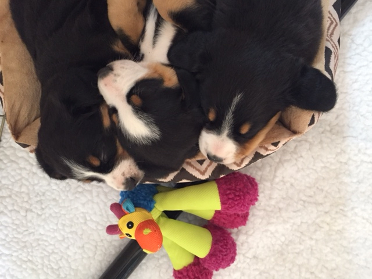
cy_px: 140
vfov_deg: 48.2
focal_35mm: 29
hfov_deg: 61.7
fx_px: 312
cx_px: 186
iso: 250
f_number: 2.2
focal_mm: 4.15
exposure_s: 1/30
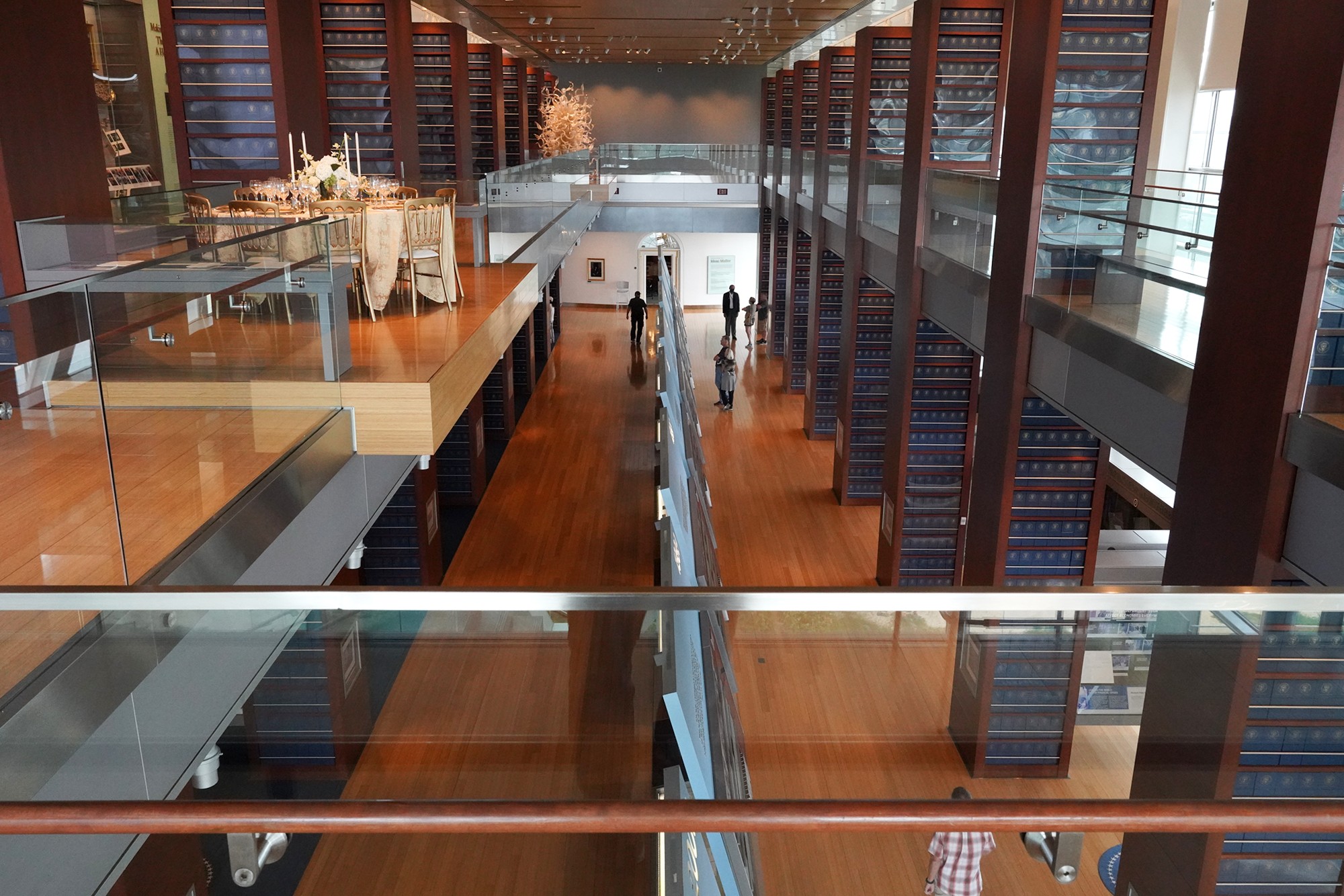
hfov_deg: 65.5
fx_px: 1045
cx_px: 672
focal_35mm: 28
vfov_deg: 46.4
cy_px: 448
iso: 6400
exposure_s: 1/100
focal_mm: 28
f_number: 14
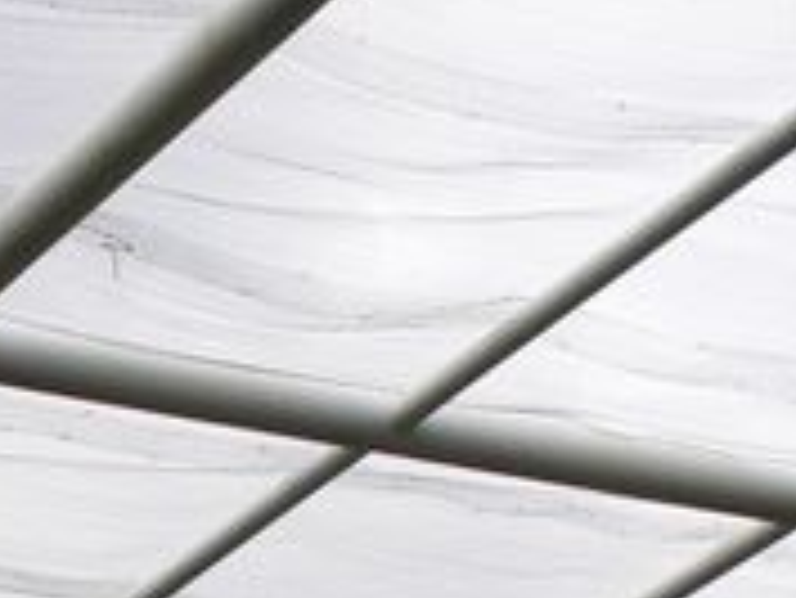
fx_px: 4947
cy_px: 1443
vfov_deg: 6.6
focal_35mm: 215
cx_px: -40
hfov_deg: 9.1
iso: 64
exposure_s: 1/320
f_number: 5.6
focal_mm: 6.3
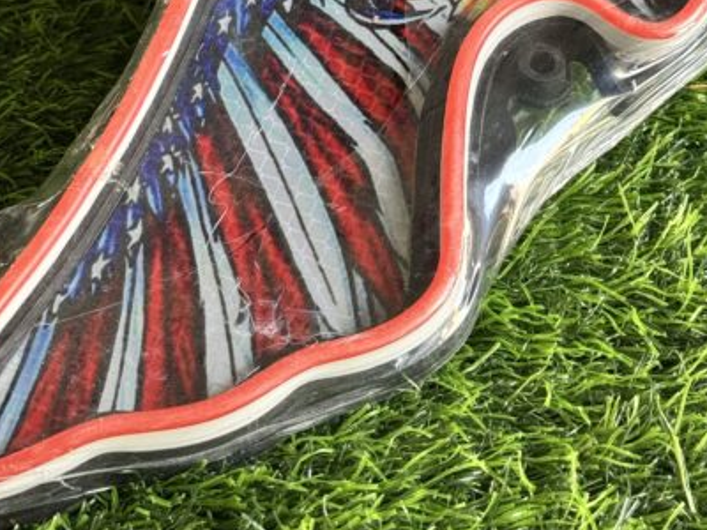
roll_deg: +1.5
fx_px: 1961
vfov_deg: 14.8
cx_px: 339
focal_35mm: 96
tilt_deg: -25.6
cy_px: -118
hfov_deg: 20.4
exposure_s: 1/50
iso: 250
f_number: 1.78
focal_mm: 6.76
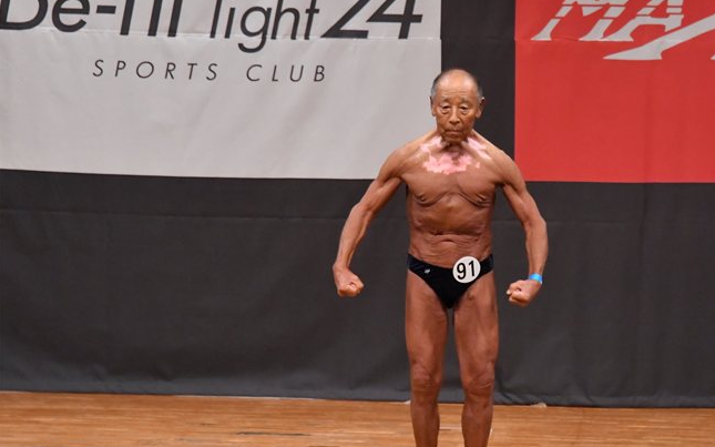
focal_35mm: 312
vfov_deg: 4.2
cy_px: 257
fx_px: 6079
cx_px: 427
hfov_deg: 6.7
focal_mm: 170
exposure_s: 1/400
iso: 6400
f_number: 5.6
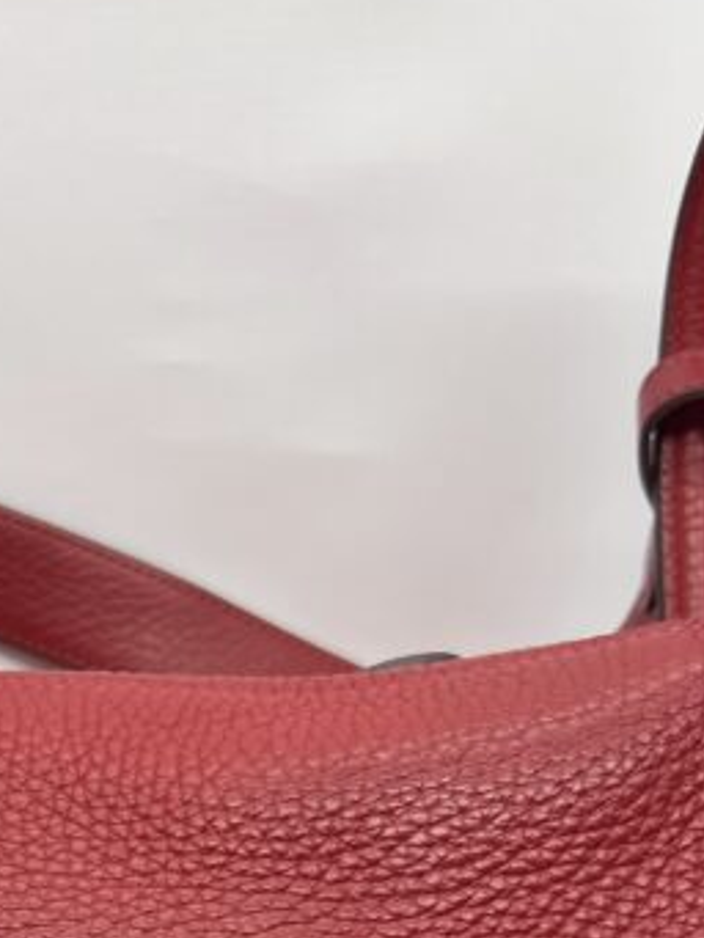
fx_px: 2114
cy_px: 1235
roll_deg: +1.1
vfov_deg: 22.3
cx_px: 47
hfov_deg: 18.5
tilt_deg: -30.7
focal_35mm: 78
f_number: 1.5
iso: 32
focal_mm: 5.7
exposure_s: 1/125
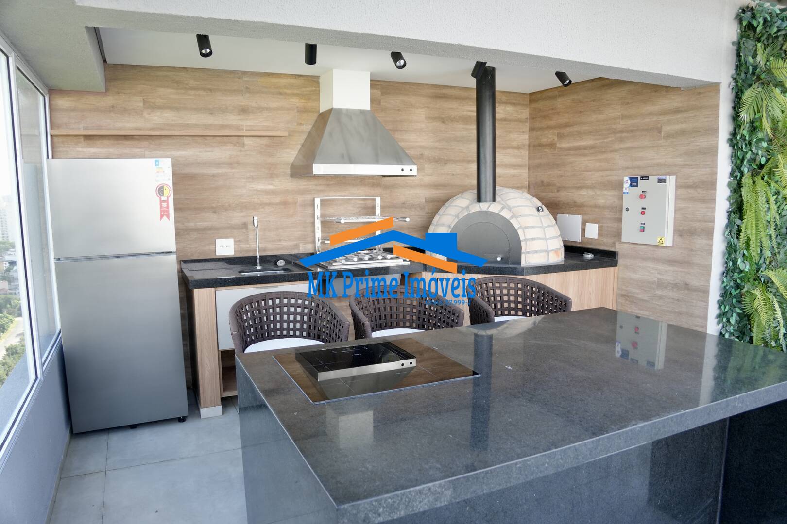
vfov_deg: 53.1
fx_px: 525
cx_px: 394
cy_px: 262
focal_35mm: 24
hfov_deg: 73.7
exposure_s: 1/160
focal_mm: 16
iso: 250
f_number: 4
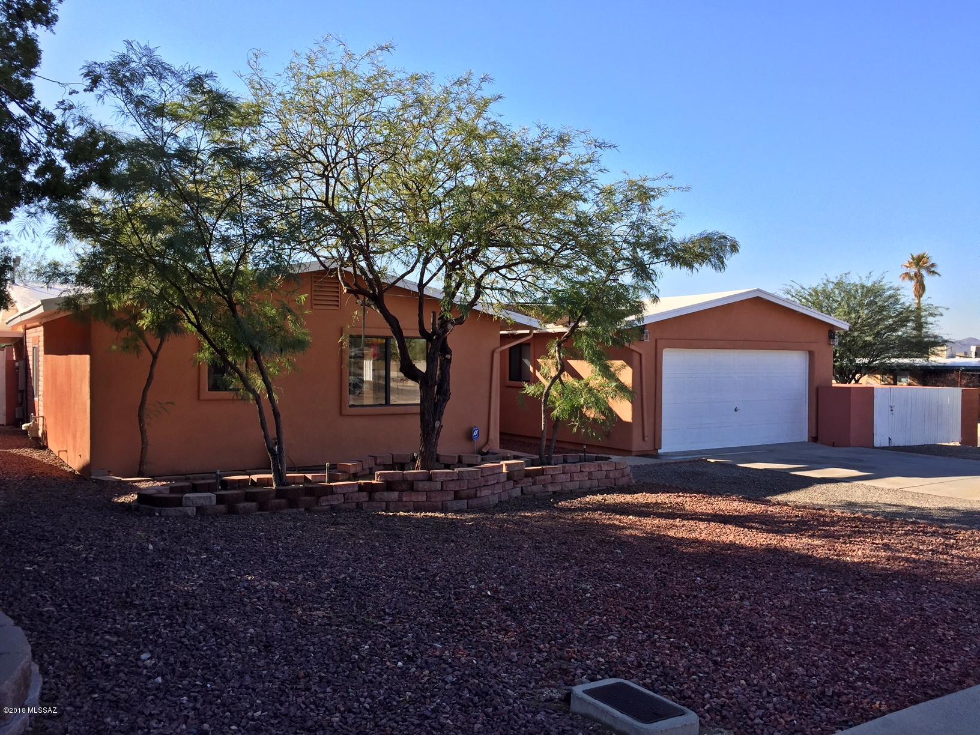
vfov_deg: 48.2
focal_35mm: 29
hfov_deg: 61.7
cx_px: 490
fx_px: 821
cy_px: 368
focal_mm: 4.15
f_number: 2.2
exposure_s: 1/964
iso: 32
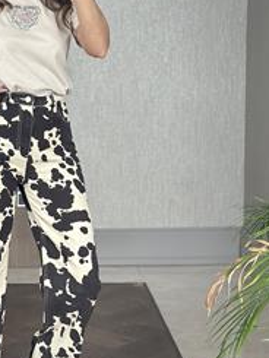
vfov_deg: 19.8
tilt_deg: -21.2
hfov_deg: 14.7
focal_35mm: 99
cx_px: 4
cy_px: 165
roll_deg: +0.9
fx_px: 1025
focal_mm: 6.86
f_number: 1.78
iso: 250
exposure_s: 1/60
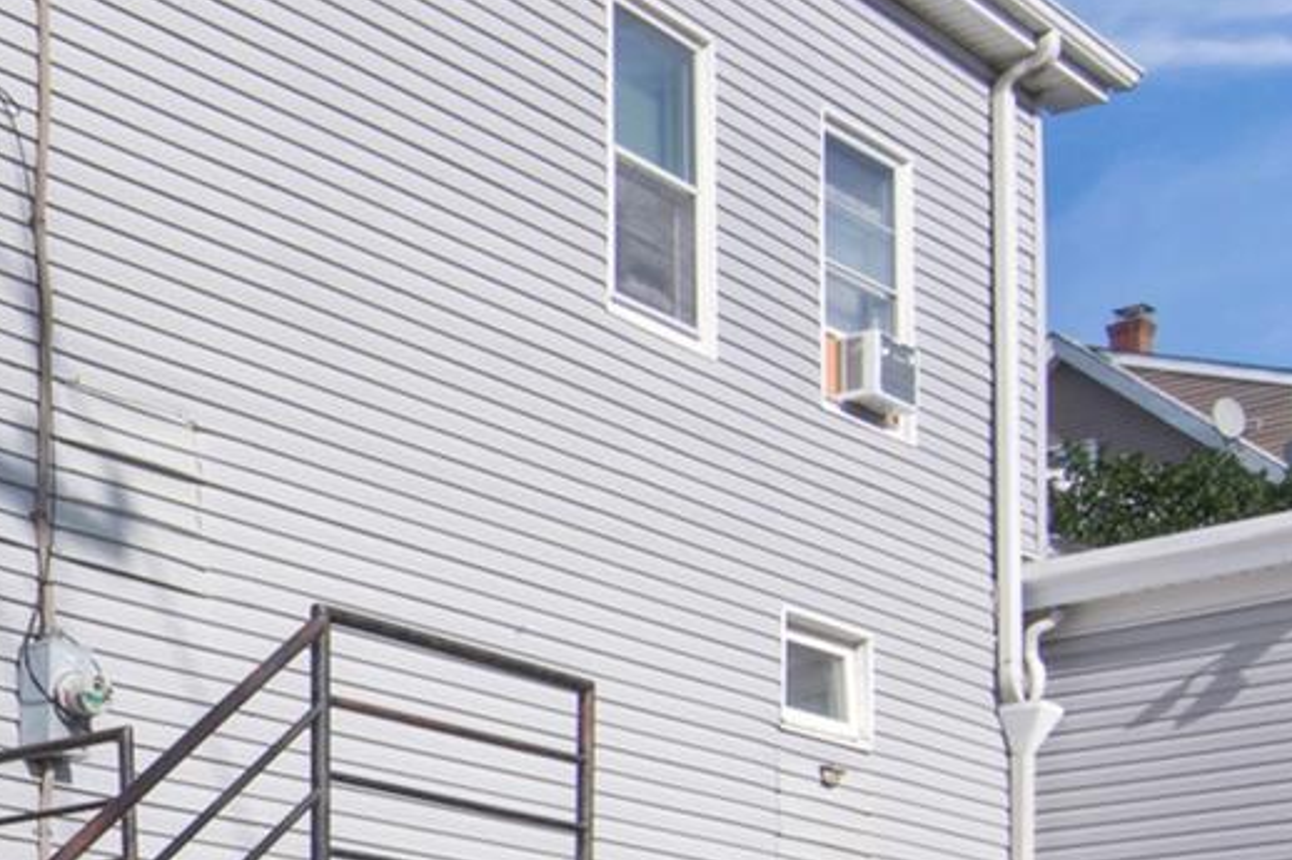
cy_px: 530
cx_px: -417
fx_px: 2978
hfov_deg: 21.9
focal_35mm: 83
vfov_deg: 16.4
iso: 400
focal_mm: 14
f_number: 14
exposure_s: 1/320
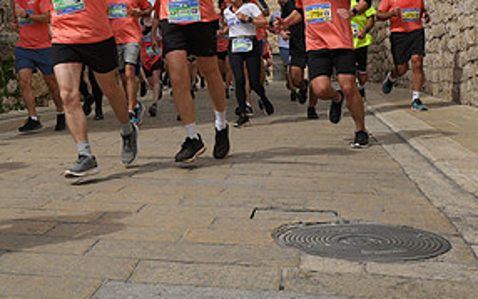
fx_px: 808
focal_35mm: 62
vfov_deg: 20.5
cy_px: 28
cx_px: 23
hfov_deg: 31.0
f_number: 9
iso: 125
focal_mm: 20
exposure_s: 1/250
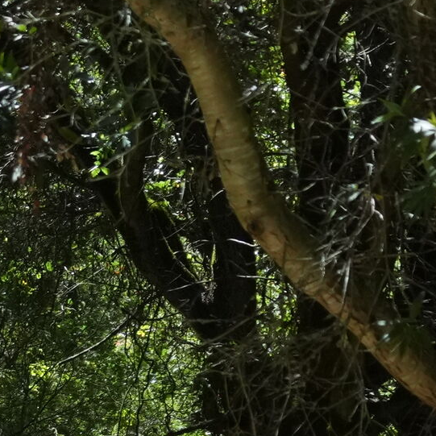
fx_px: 4831
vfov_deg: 5.1
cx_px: -500
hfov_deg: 5.1
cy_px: 742
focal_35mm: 339
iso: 1250
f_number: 4.5
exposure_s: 1/1600
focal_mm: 50
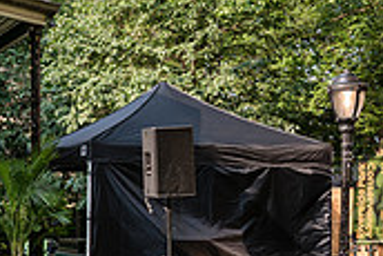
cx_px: -258
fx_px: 980
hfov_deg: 18.4
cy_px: 197
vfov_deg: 14.8
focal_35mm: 92
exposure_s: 1/200
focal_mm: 27
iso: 250
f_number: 4.5
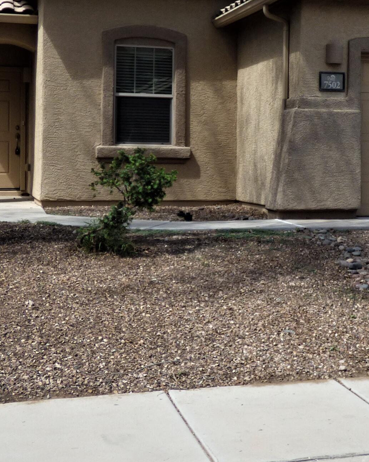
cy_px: 145
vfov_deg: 25.2
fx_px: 1023
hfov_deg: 20.0
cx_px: 336
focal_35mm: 75
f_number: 3.4
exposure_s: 1/800
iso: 100
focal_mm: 5.78
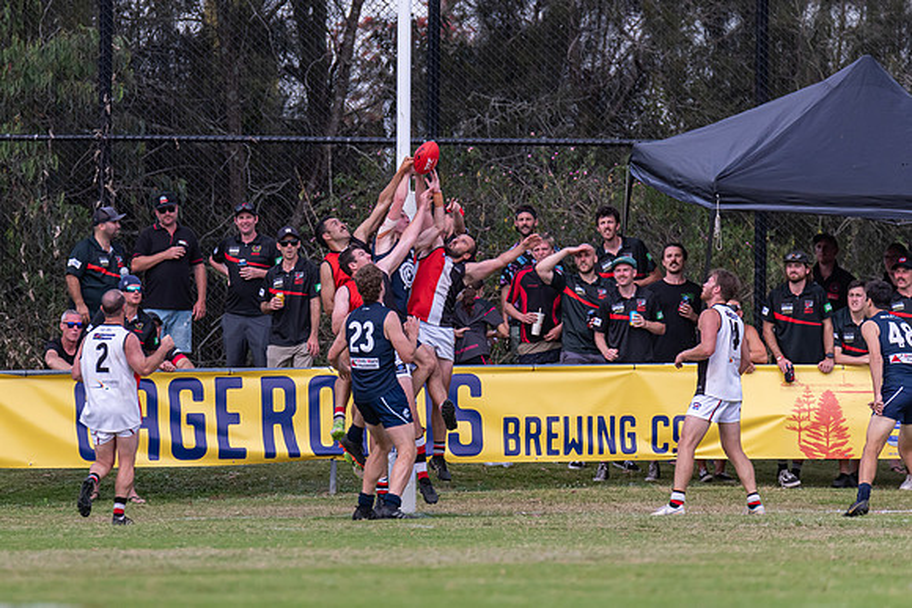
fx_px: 17142
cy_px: 333
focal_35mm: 677
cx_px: 310
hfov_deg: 3.0
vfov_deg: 2.0
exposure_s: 1/1600
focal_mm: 500
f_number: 6.3
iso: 800
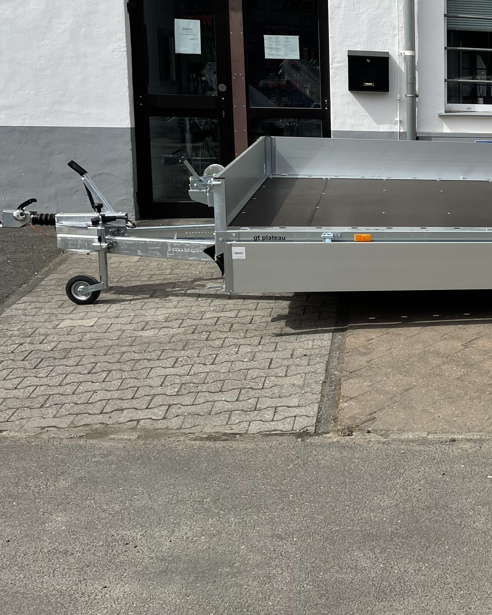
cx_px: 594
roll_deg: -1.0
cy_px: 234
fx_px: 910
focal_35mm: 50
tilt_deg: -8.6
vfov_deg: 37.1
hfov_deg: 26.7
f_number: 1.6
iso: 32
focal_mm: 4.2
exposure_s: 1/3610
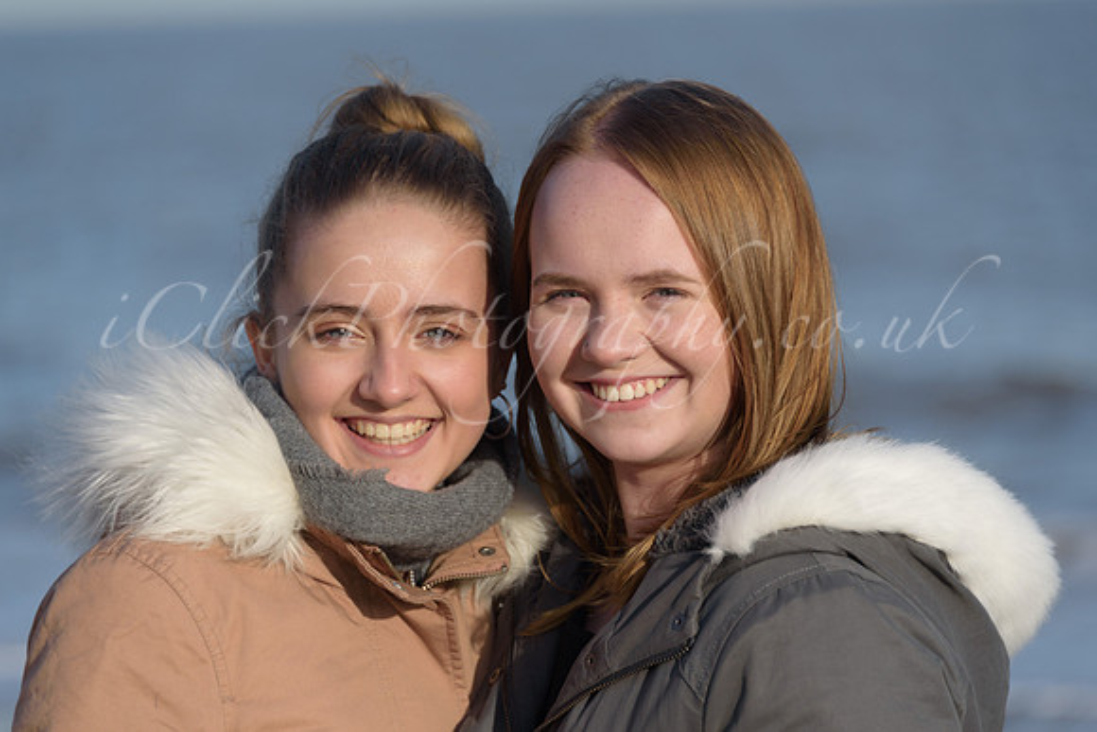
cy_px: 366
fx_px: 5791
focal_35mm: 190
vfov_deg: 7.2
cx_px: 548
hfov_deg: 10.8
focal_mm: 190
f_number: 5.6
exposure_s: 1/320
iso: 200
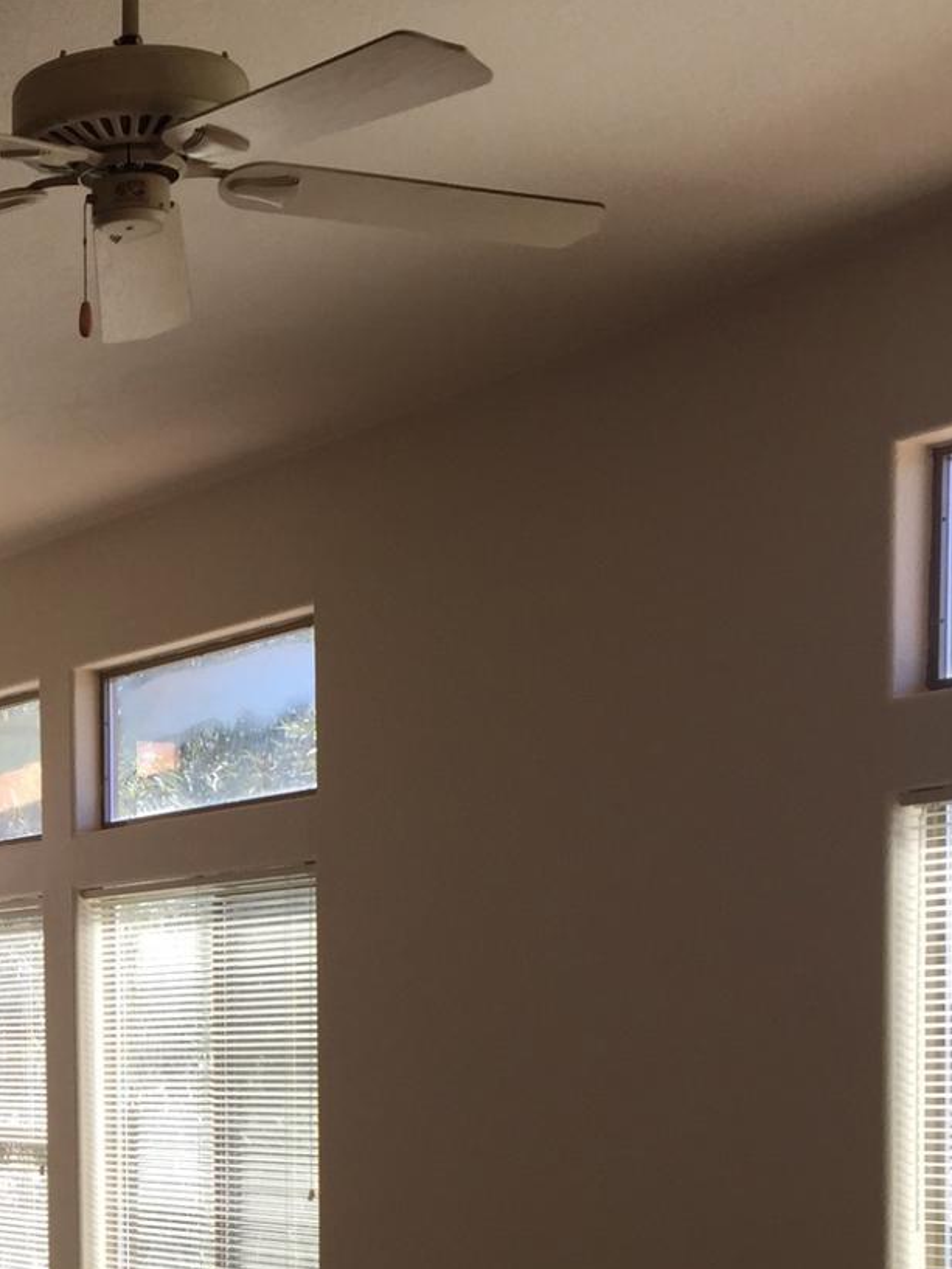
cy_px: 1226
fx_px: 2603
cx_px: -191
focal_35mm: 71
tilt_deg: -3.0
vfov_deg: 26.2
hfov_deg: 19.5
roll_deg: +1.2
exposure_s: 1/388
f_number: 2.2
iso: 32
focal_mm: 4.15
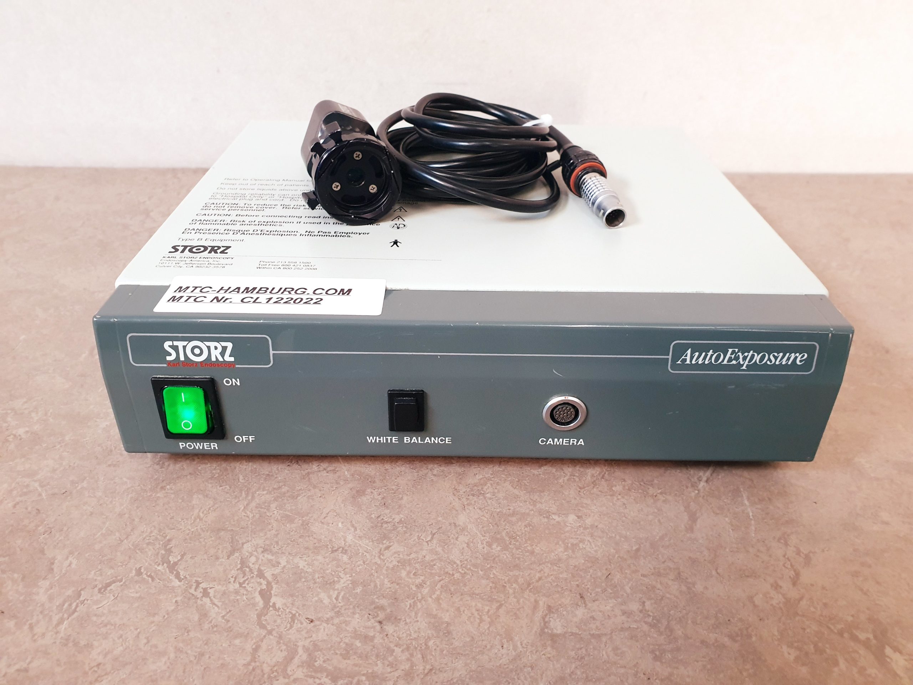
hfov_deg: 67.3
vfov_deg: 53.1
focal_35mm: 26
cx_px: 456
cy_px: 342
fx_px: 686
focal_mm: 4.3
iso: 400
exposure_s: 1/50
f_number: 2.4
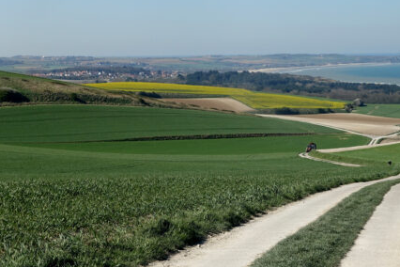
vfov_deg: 26.4
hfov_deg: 38.7
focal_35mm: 51
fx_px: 567
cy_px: 104
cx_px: 238
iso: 125
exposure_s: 1/400
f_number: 4
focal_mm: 10.81
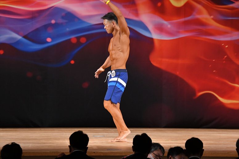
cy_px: 80
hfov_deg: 9.5
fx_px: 1440
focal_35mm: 217
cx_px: 120
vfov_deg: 6.3
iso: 3200
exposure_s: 1/400
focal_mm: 145
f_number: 5.6
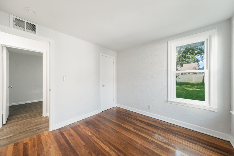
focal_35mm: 12
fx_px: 78
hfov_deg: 112.6
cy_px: 78
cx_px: 117
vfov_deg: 90.0
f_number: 5.6
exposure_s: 1/8
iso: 800
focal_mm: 8.1
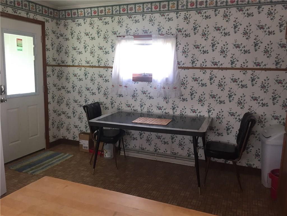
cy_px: 108
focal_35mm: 29
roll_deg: -1.3
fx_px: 240
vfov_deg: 48.2
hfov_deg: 61.7
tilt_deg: -8.9
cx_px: 144
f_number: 2.2
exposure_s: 1/30
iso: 40
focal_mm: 4.15
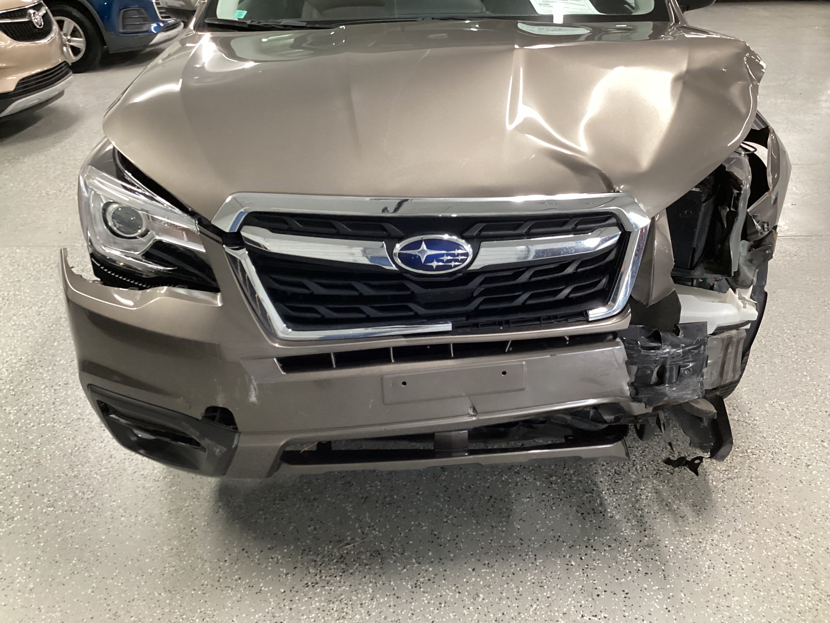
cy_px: 312
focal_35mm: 31
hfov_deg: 58.4
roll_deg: +0.8
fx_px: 743
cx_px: 415
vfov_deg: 45.4
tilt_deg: -29.3
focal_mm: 3.3
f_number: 2.4
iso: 320
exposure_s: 1/40
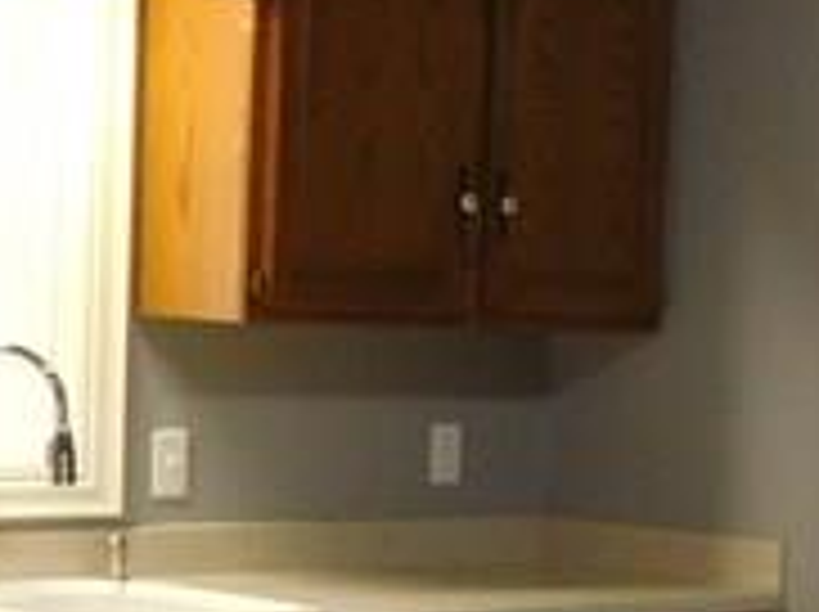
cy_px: 594
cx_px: 922
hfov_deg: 13.7
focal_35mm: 141
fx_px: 3332
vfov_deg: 10.4
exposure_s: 1/25
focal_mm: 4.5
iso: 400
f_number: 3.4
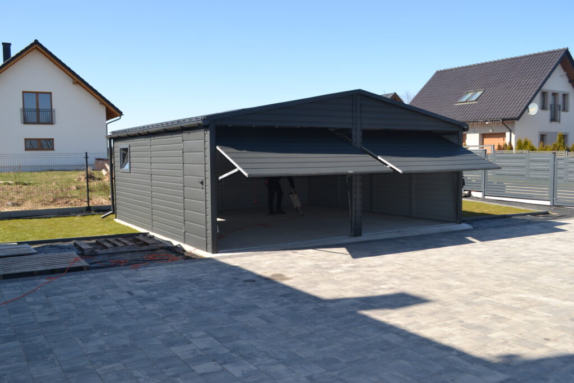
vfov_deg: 40.0
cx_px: 287
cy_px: 192
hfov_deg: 57.2
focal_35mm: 33
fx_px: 526
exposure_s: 1/200
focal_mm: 22
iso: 100
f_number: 6.3
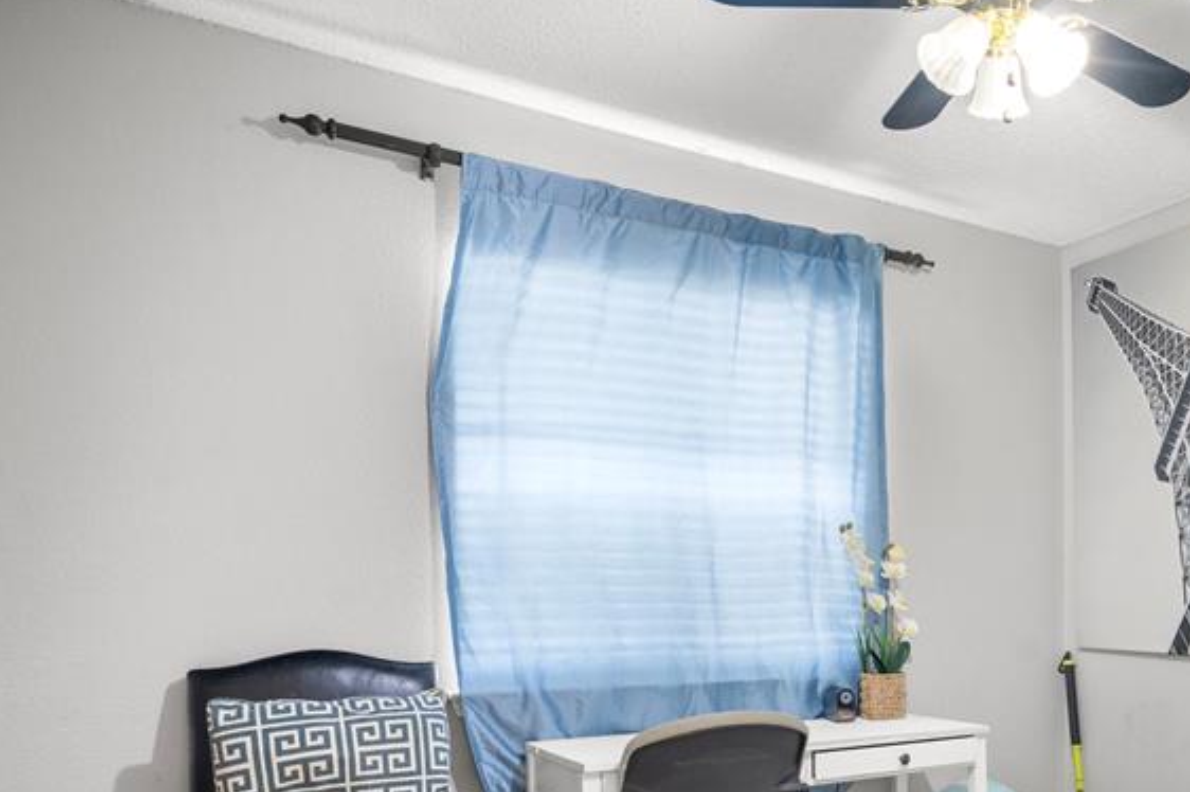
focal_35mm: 31
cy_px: 673
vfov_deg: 39.9
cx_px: 949
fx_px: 1024
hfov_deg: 56.1
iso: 400
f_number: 7.1
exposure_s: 10
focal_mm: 17
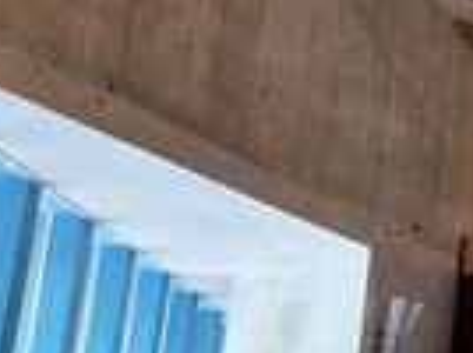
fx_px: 1800
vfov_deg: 11.1
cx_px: 960
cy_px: -32
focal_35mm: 132
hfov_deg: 12.9
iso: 640
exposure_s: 1/24
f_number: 1.8
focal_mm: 5.4
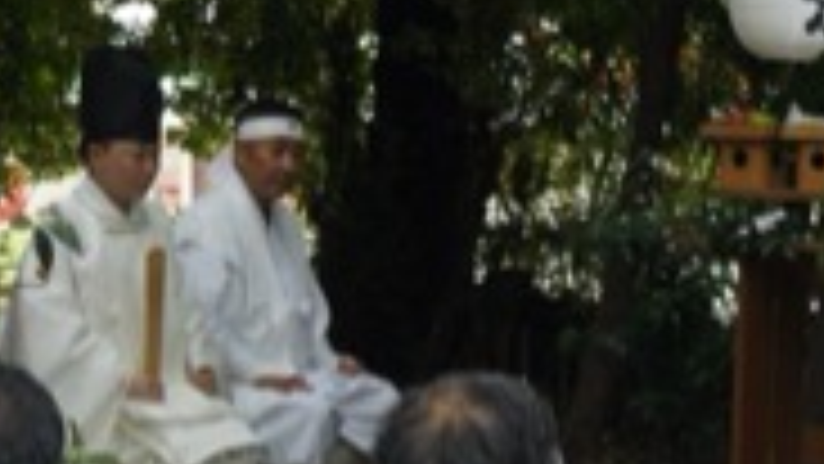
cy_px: 572
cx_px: 716
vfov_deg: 7.3
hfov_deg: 12.9
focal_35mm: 165
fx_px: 3606
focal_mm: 30
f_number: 5.6
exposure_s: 1/500
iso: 2000
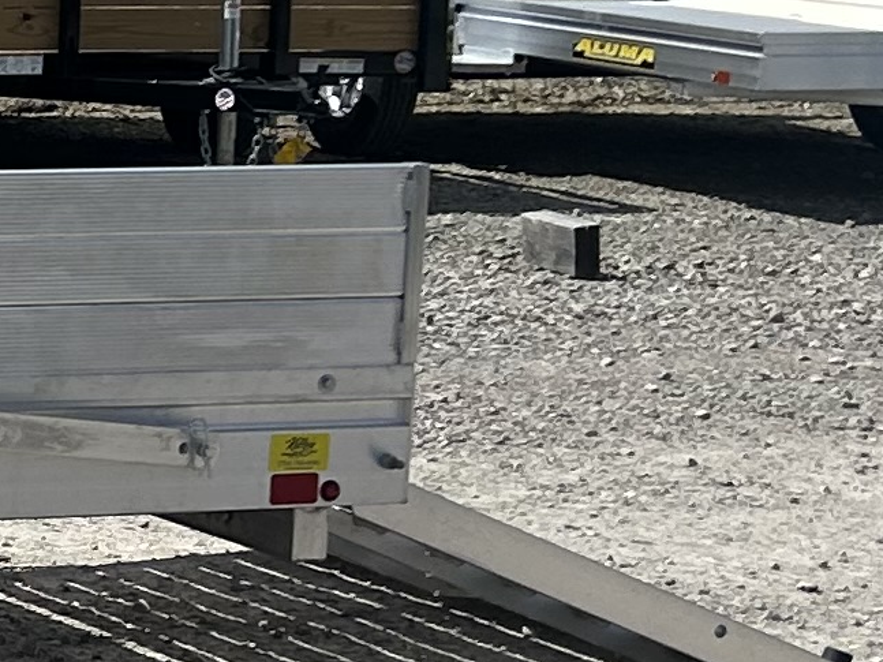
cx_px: -1058
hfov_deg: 10.8
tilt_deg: -7.8
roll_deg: -0.2
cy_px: 349
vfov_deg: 9.2
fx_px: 4132
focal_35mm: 162
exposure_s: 1/7463
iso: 50
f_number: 1.5
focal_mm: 5.7
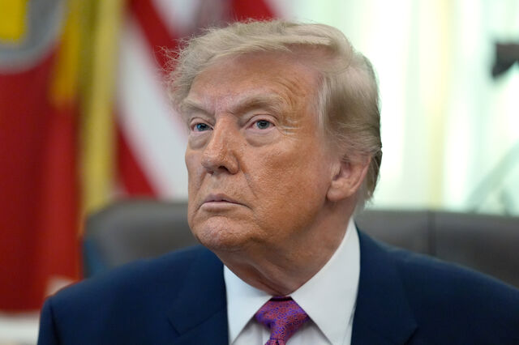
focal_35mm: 155
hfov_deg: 13.3
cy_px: 172
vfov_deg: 8.8
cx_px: 260
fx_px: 2233
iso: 4000
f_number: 2.8
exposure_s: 1/400
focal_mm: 155
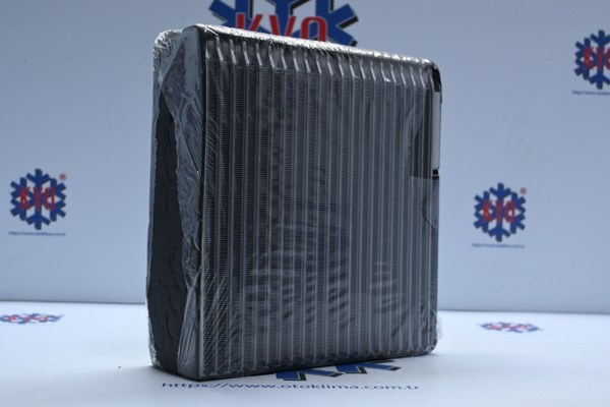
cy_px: 204
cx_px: 305
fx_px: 864
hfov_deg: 38.9
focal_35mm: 51
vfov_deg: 26.5
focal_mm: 34
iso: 800
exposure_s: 1/50
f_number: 5
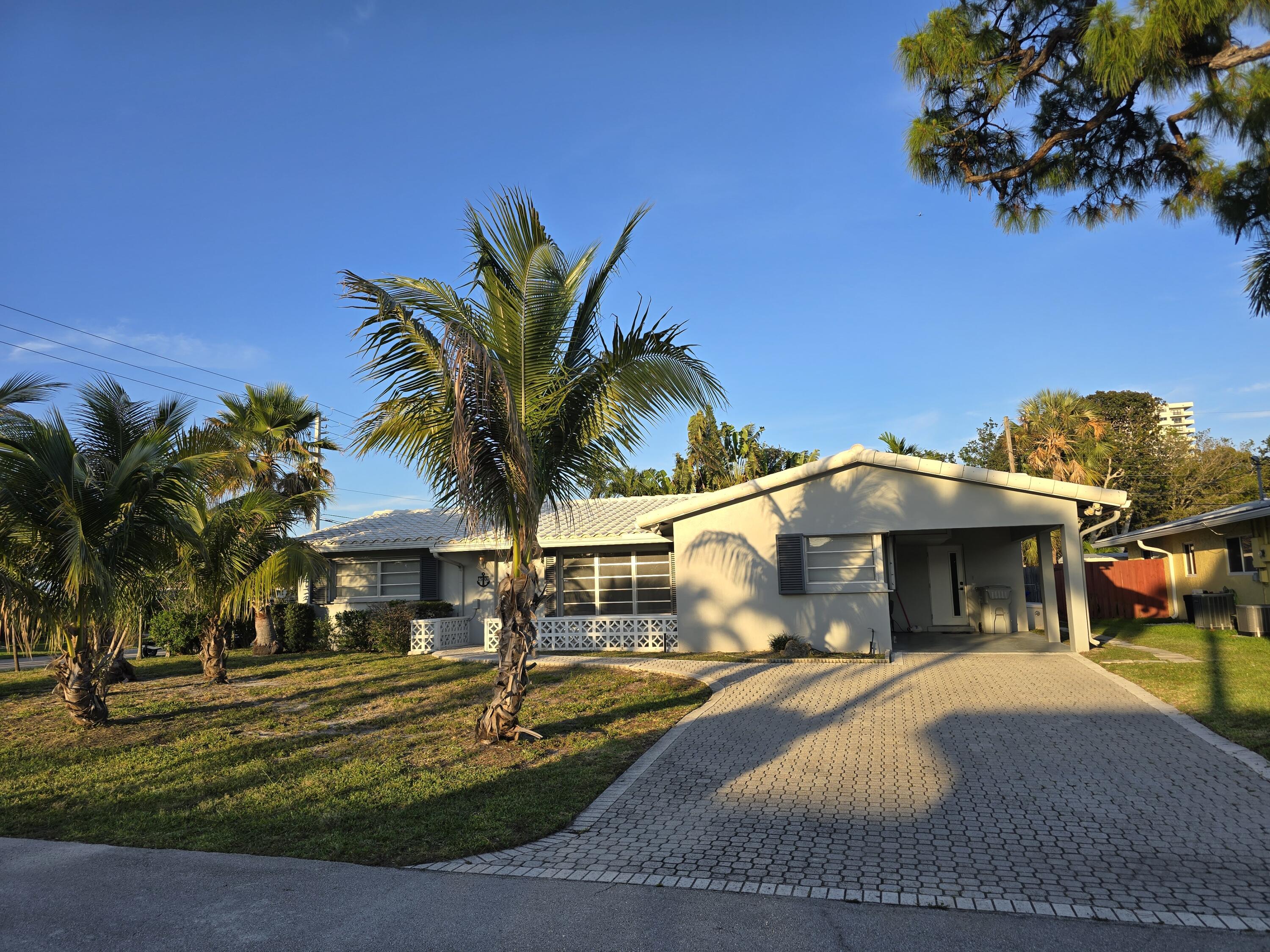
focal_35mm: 23
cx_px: 635
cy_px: 476
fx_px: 844
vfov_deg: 58.9
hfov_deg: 73.9
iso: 12
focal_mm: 6.3
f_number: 1.7
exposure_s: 1/390
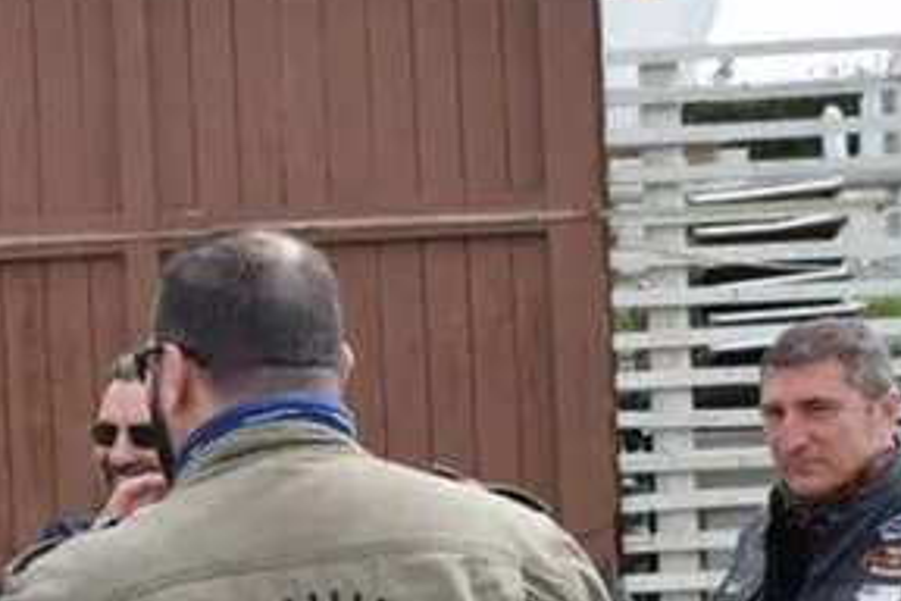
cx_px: 213
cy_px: 579
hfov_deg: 13.1
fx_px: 3906
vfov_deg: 8.7
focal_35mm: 156
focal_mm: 25
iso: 200
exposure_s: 1/320
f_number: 9
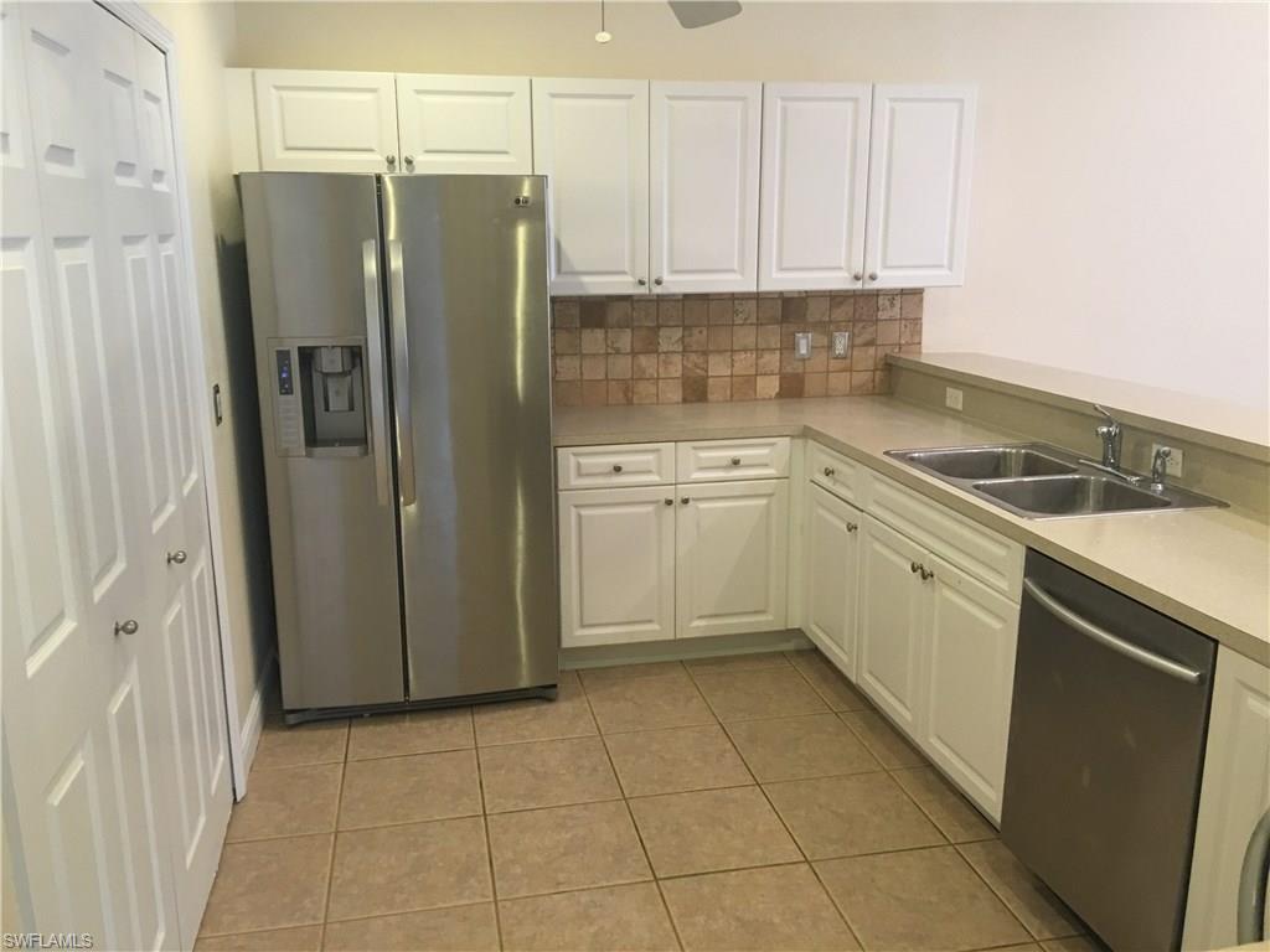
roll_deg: +0.1
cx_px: 635
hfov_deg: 61.7
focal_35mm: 29
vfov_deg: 48.2
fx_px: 1064
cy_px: 476
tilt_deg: -10.9
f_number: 2.2
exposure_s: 1/15
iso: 80
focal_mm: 4.15
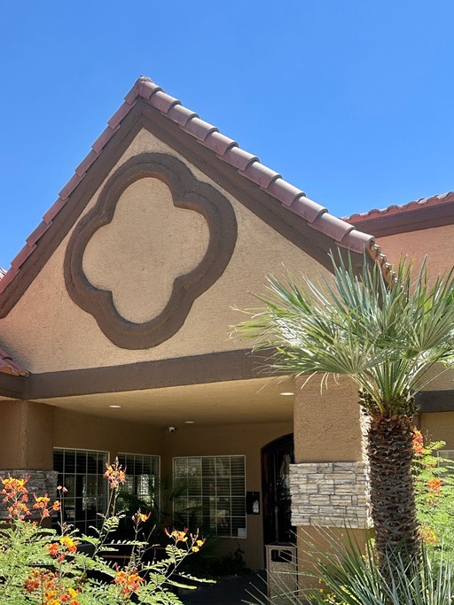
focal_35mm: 36
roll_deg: -0.9
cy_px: 426
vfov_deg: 50.0
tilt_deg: +6.0
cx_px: 163
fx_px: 630
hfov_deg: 39.3
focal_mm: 6.86
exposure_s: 1/2203
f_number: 1.78
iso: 80
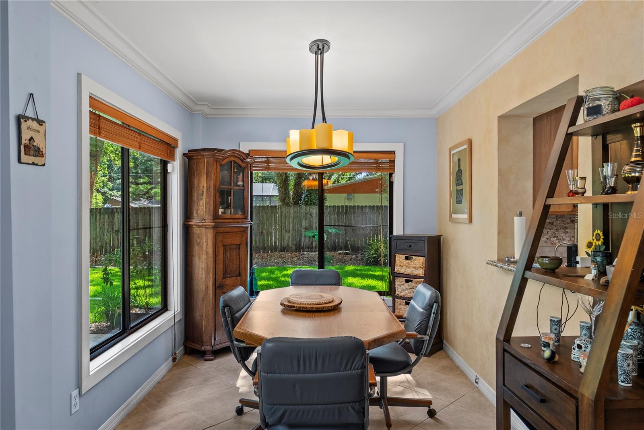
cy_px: 215
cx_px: 322
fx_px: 429
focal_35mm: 24
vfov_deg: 53.2
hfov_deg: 73.7
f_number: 8
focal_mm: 24
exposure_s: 1/15
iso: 640
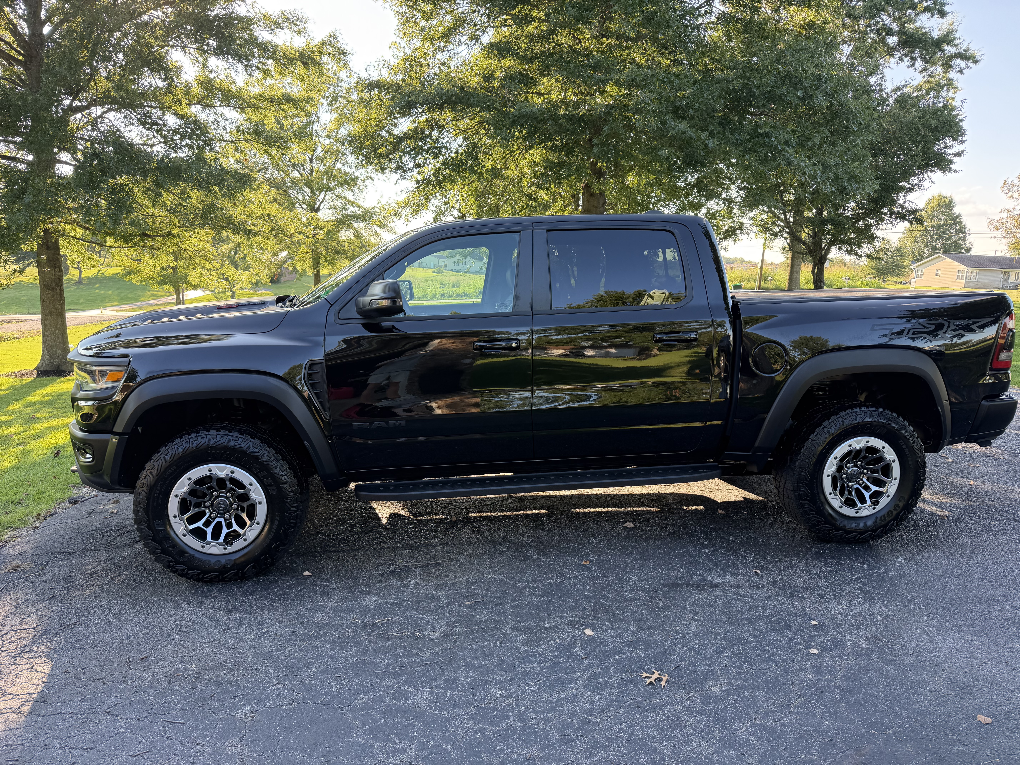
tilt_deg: -9.3
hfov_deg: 71.6
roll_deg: -1.4
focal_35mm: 24
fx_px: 707
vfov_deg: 56.8
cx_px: 510
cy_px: 382
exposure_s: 1/304
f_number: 1.78
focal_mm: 6.76
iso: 80
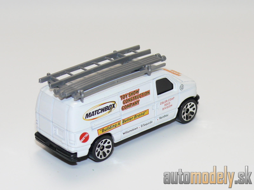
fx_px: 712
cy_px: 95
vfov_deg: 15.2
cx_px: 127
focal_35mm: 97
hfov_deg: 20.2
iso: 100
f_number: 4
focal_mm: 13
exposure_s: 1/30
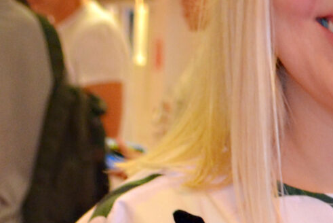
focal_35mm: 172
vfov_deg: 8.0
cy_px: 215
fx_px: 1592
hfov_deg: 10.9
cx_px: 651
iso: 800
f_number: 3.8
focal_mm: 22
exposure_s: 1/60
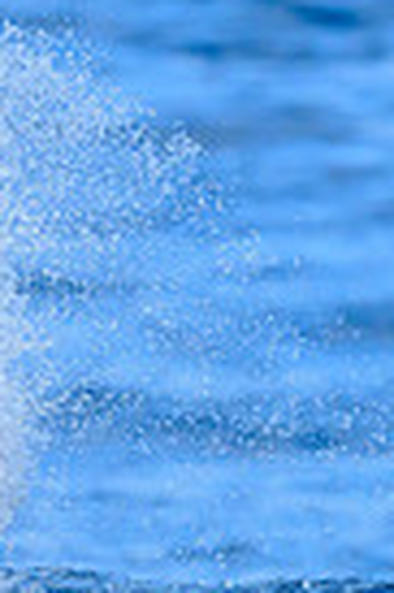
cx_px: -304
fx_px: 69432
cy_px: 697
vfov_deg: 0.5
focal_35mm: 4219
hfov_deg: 0.3
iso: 640
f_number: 6.3
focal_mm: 800
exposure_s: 1/2000
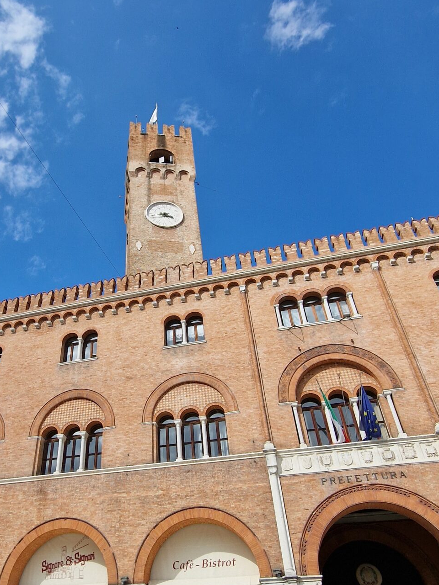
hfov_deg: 51.9
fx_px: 440
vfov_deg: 67.2
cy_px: 319
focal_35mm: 26
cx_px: 141
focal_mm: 2.2
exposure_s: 1/2504
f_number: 2.2
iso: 50
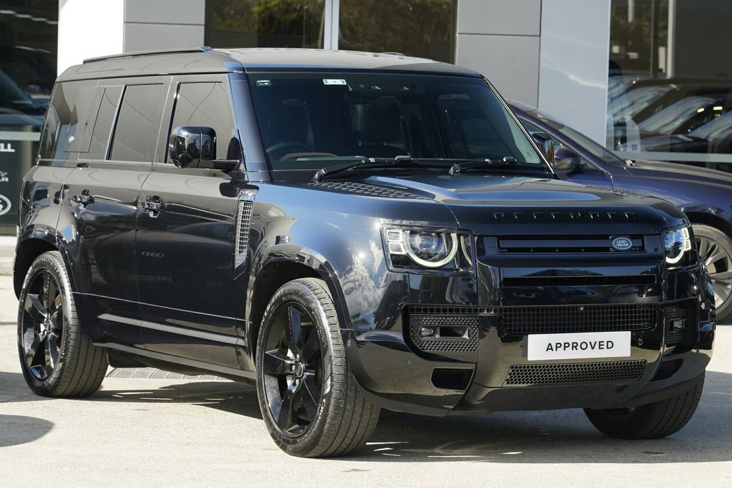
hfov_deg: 19.5
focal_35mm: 105
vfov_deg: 13.0
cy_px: 244
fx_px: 2135
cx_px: 366
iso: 1000
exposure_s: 1/500
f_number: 6.3
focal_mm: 105
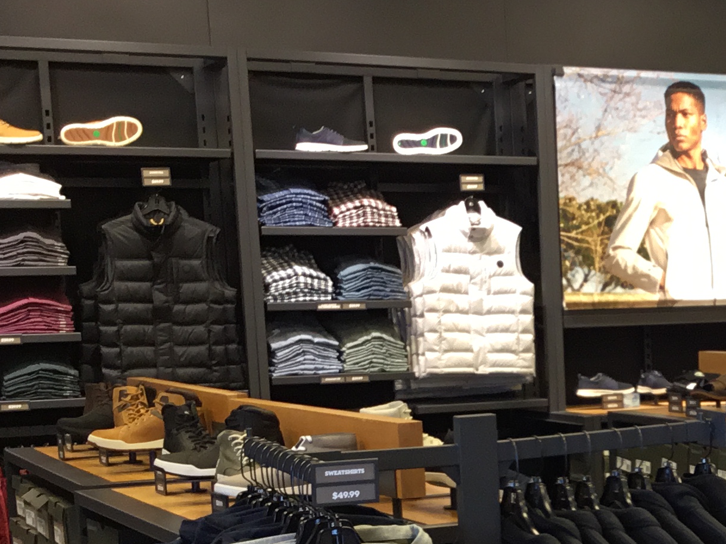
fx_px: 1741
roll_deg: +0.4
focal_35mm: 83
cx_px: 796
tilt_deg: -7.7
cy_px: 552
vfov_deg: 17.3
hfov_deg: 22.3
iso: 50
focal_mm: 3.3
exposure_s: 1/30
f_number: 2.4
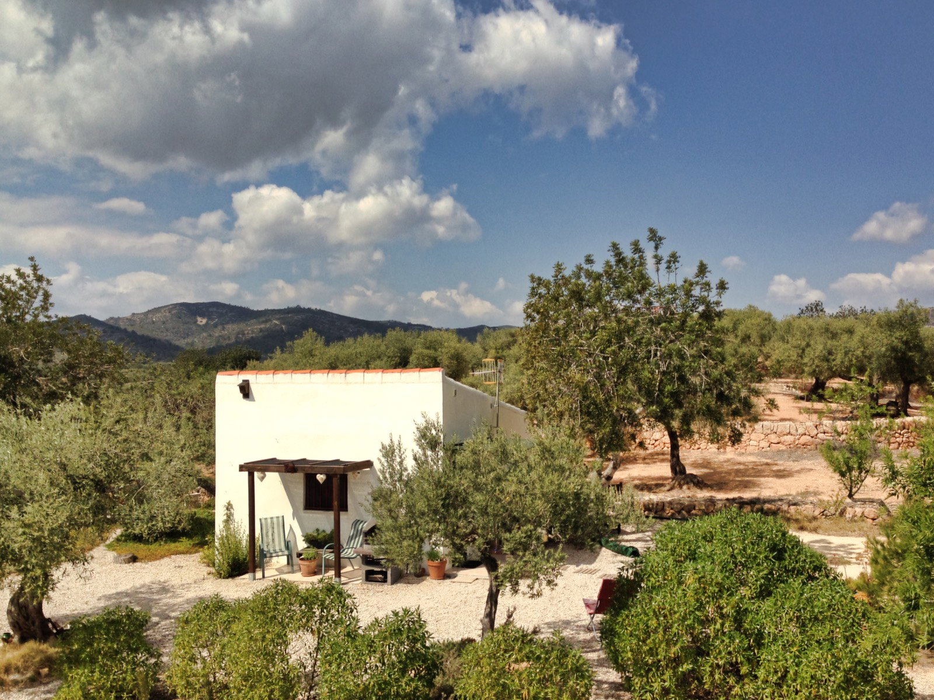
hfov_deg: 55.4
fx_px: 890
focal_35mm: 33
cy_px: 350
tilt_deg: -1.2
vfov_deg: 42.9
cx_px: 467
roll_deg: +2.1
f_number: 2.4
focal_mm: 4.12
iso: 50
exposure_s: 1/2463
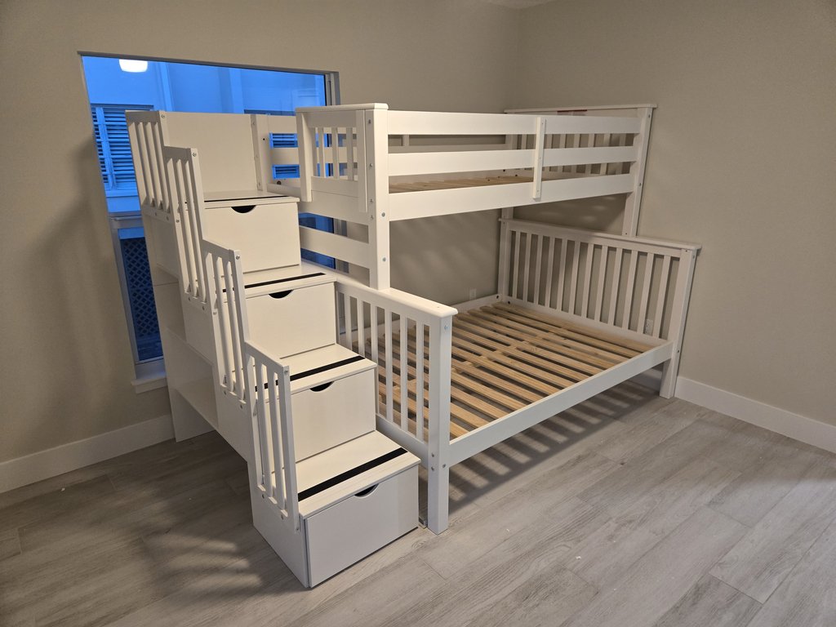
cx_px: 418
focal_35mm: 23
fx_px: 555
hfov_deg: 73.9
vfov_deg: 58.9
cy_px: 314
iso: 500
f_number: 1.8
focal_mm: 5.4
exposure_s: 1/120
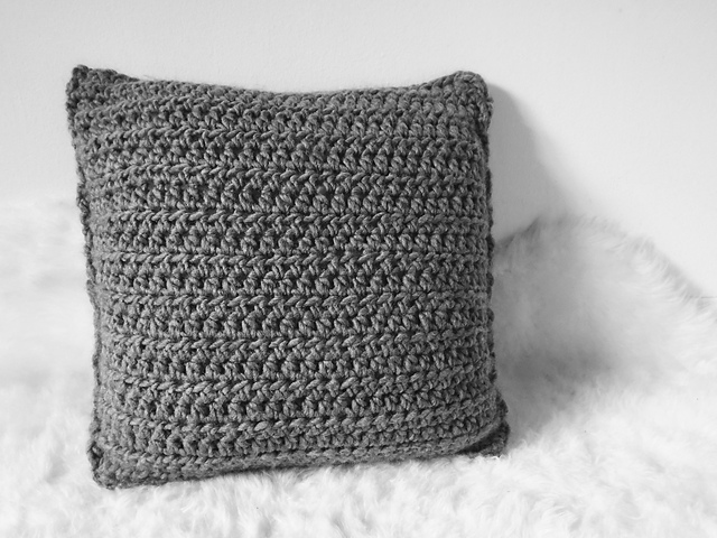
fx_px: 642
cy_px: 269
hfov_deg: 58.4
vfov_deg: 45.4
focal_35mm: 31
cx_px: 358
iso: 400
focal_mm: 5.5
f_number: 3.5
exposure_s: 1/30
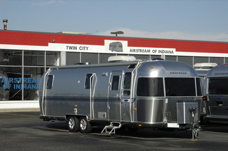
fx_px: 664
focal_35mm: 105
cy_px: 76
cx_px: 114
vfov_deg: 13.0
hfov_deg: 19.5
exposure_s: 1/800
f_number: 14
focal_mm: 70
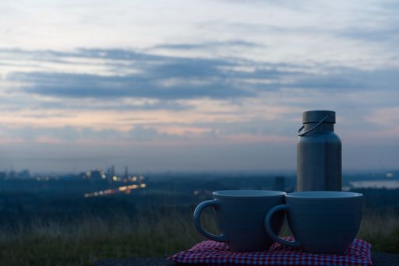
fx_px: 699
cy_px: 133
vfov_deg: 21.6
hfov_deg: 31.9
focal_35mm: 63
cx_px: 200
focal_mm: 63
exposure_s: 1.3
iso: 100
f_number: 11
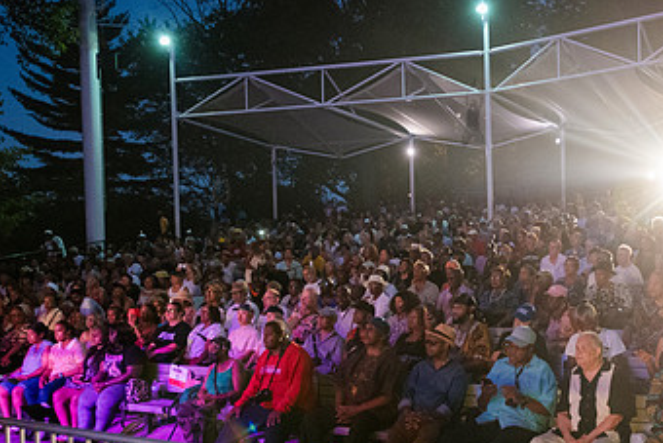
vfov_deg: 32.4
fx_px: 755
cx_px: 472
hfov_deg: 46.2
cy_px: 300
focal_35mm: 41
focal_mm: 24
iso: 6400
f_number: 2.8
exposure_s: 1/160
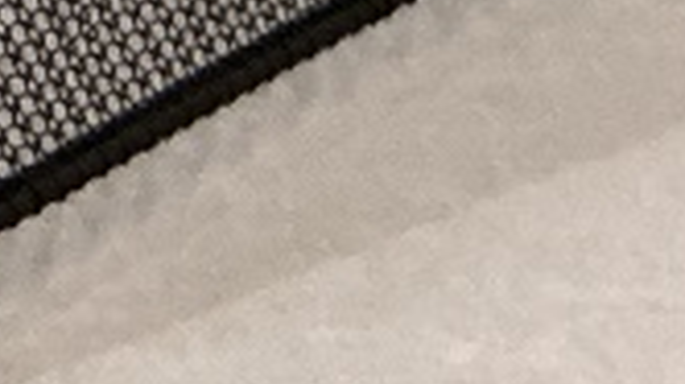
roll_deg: +0.9
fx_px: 4010
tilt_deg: -10.9
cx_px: -1349
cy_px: -1214
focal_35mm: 221
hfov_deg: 8.3
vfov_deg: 4.9
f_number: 1.8
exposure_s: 1/33
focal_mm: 3
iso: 320
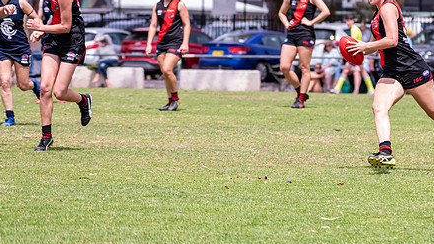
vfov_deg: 3.5
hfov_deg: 6.2
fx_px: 4017
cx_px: 312
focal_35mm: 349
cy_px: 70
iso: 800
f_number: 6.3
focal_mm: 200
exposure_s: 1/2500
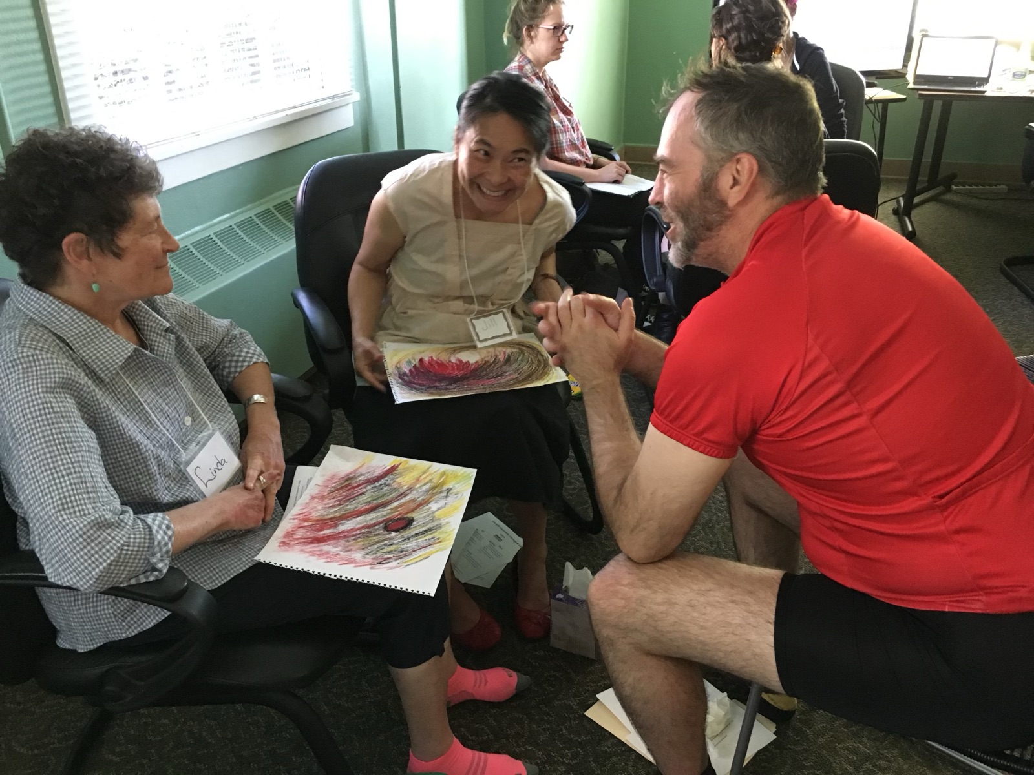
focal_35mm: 29
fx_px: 866
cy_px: 388
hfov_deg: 61.7
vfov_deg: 48.2
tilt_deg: -27.0
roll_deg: +0.4
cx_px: 517
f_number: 2.2
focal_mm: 4.15
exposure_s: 1/15
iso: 200
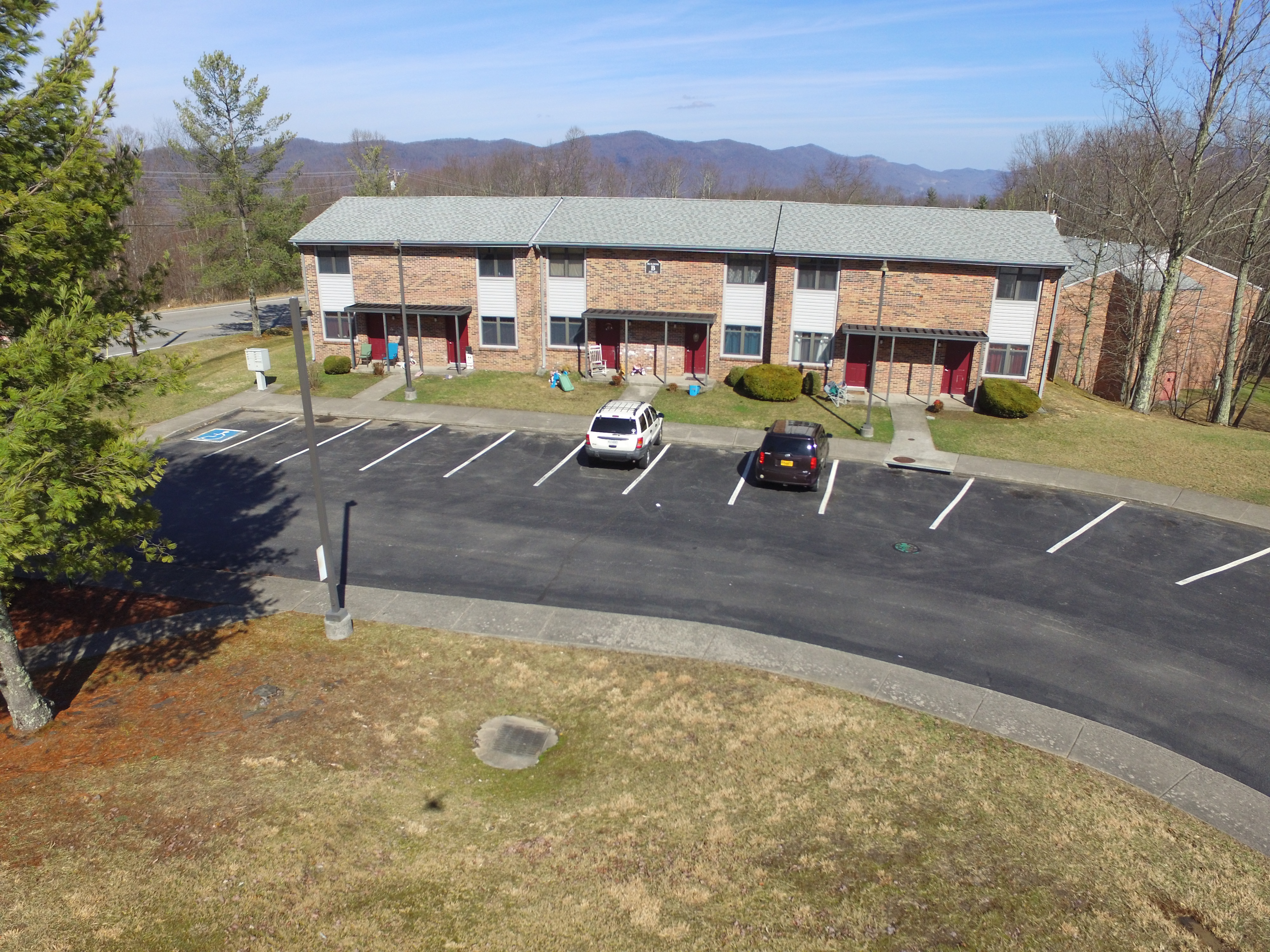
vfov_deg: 66.0
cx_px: 635
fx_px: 734
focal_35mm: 20
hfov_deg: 81.7
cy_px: 476
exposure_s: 1/1294
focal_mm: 3.61
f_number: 2.8
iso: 100
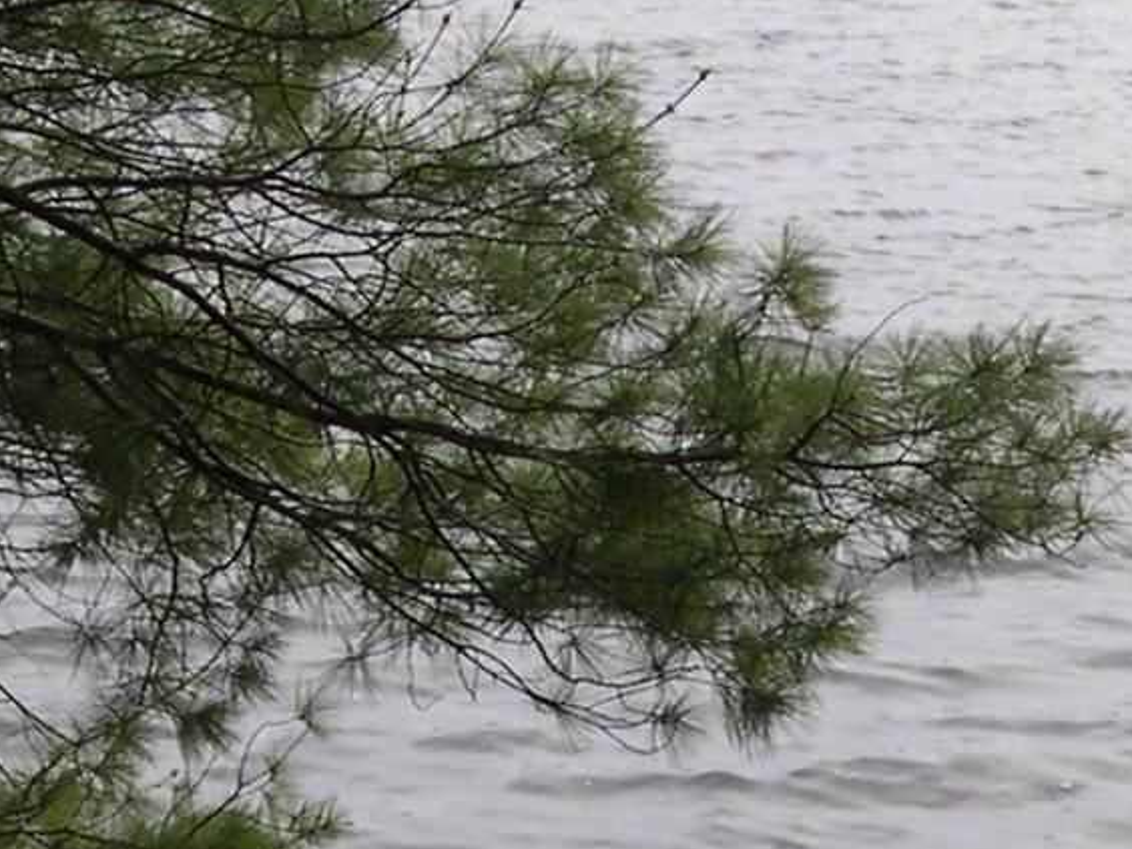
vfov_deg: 9.6
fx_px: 5003
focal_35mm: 153
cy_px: 889
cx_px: 851
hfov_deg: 12.9
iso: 100
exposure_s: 1/118
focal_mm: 8
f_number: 7.6
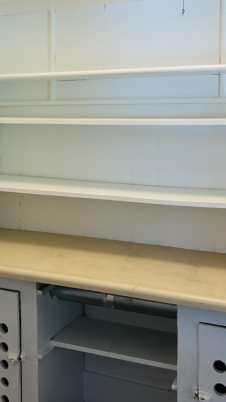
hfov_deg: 25.3
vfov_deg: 43.2
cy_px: 136
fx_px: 501
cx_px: 74
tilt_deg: -3.5
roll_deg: +1.1
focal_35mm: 47
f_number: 1.5
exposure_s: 1/120
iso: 125
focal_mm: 5.7
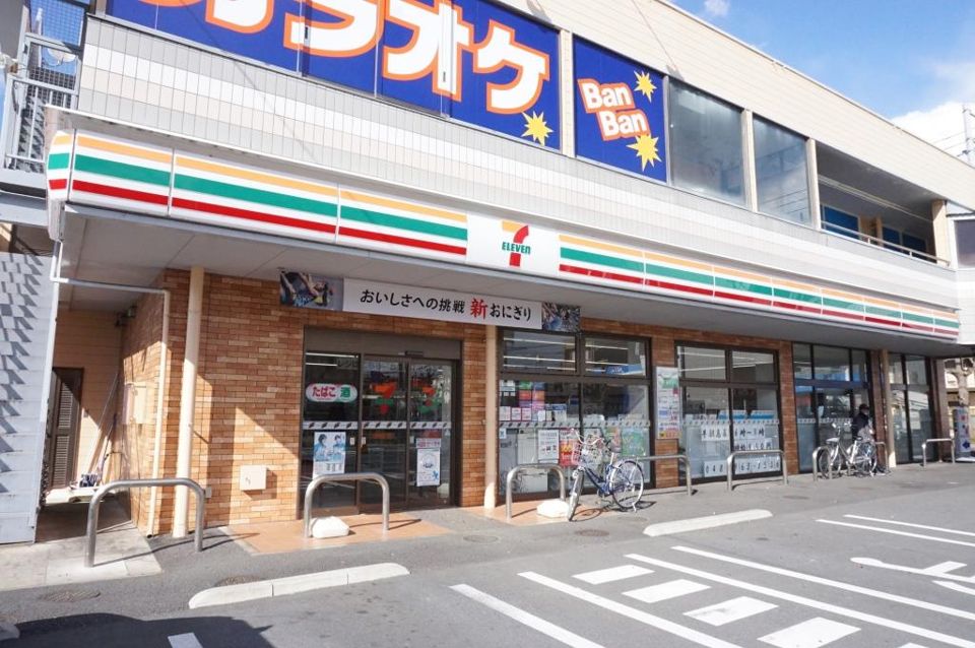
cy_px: 324
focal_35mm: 24
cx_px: 488
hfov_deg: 73.8
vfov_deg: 53.0
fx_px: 649
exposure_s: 1/2000
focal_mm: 16
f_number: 11
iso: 3200
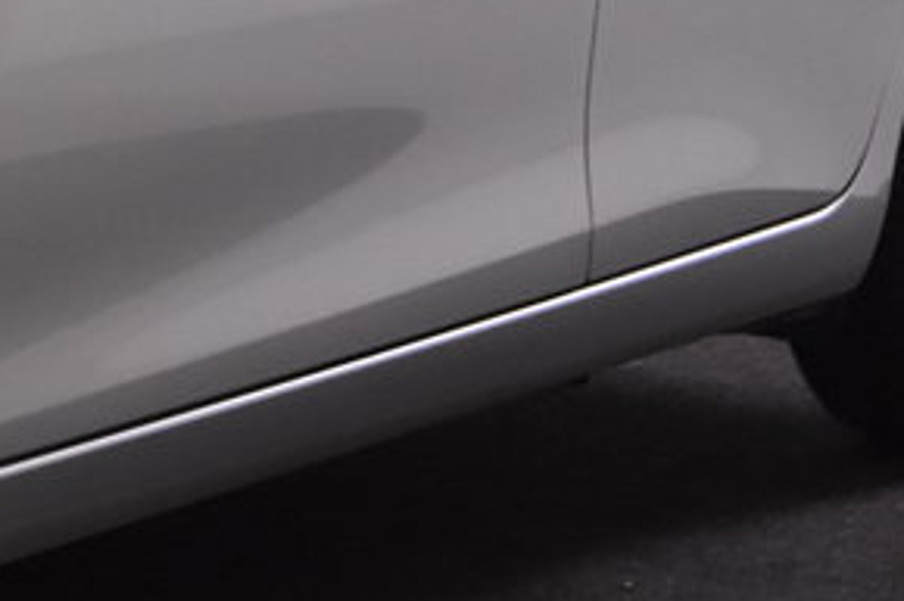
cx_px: -729
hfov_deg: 11.1
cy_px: 17
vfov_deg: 7.9
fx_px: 4316
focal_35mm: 172
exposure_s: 1/80
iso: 1600
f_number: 4.5
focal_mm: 26
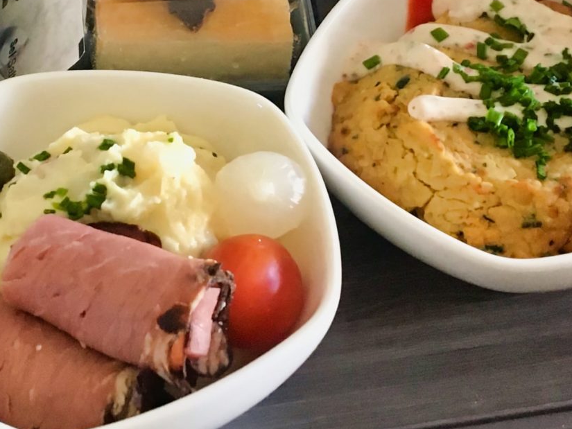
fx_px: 1487
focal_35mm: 90
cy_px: 67
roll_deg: +2.4
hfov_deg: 21.7
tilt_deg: -41.3
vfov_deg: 16.3
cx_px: 196
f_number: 2.2
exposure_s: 1/30
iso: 200
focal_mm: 4.15
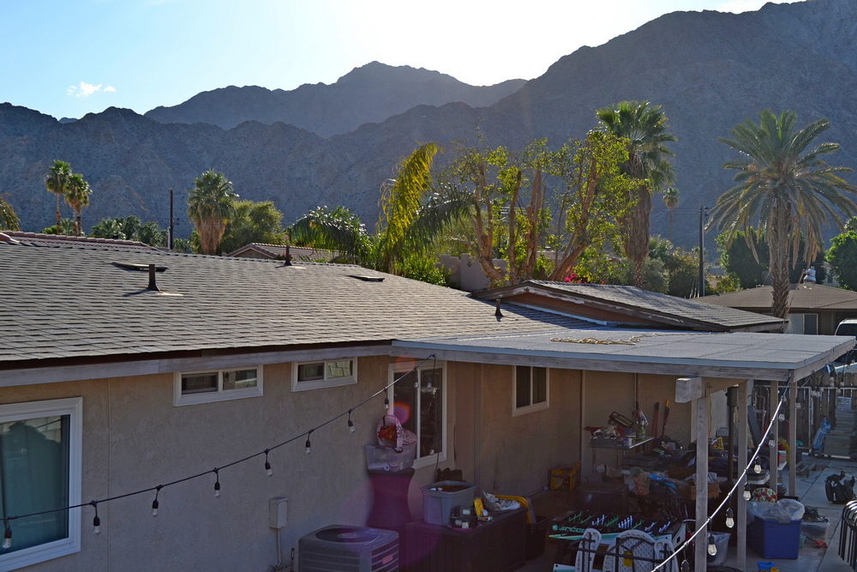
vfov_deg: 28.1
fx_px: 1143
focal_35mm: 48
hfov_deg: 41.1
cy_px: 286
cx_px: 428
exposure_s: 1/250
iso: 100
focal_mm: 32
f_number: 8
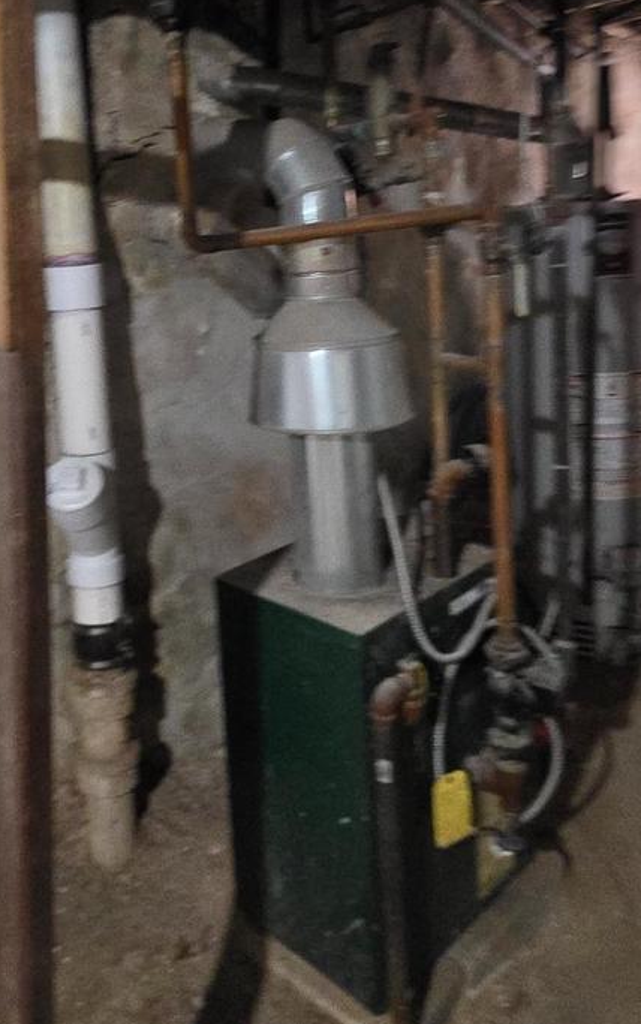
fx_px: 810
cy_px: 322
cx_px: 138
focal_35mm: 29
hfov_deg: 41.5
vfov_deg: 62.6
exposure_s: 1/40
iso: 1000
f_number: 1.9
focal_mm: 2.2
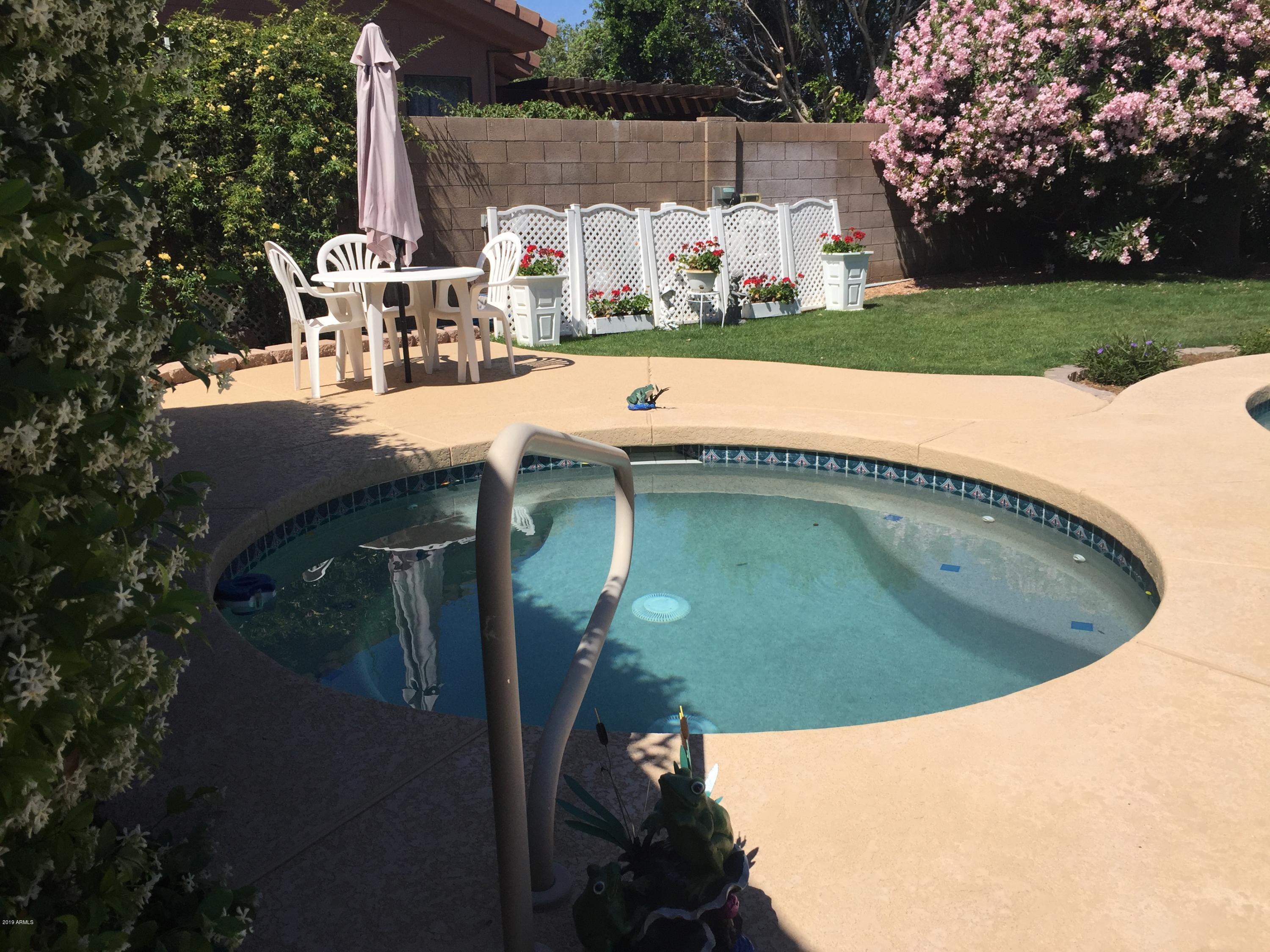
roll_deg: -0.6
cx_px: 635
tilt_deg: -16.1
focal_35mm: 29
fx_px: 1064
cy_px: 476
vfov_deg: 48.2
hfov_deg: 61.7
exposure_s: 1/3049
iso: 32
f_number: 2.2
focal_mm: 4.15
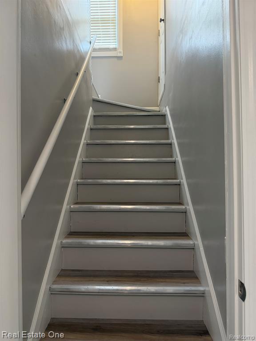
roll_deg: +0.2
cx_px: 128
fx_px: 237
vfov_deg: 71.6
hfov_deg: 56.8
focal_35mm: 24
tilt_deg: +0.2
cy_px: 170
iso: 200
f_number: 1.78
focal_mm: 6.76
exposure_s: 1/122
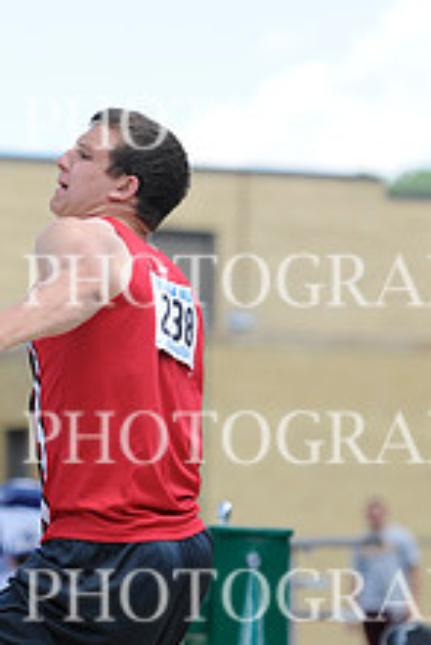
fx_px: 5665
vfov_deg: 6.5
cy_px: 358
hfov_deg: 4.4
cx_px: 3
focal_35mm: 316
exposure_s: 1/2500
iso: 400
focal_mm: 120
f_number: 2.8
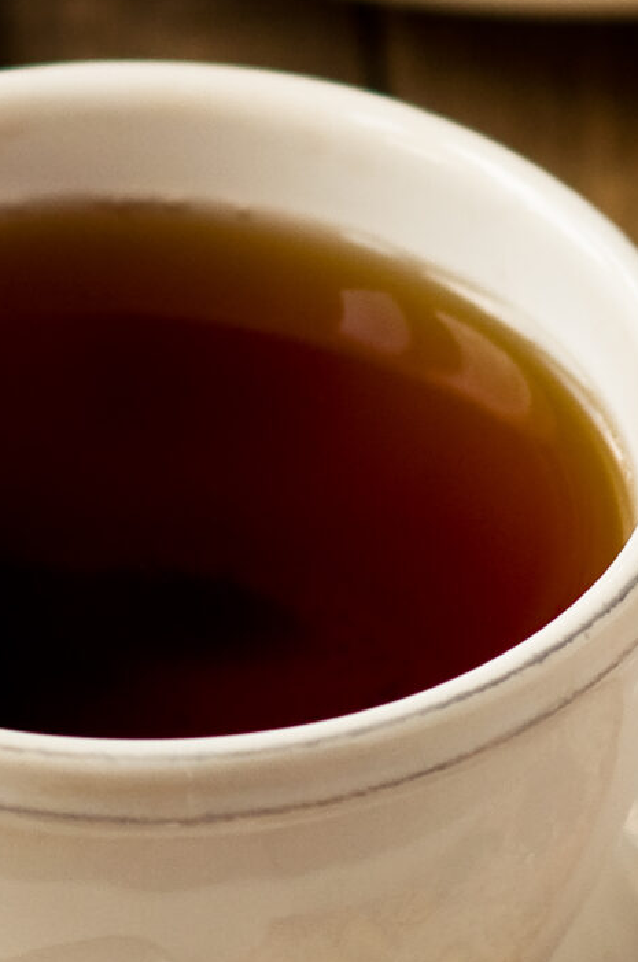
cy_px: 111
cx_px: 33
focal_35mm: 274
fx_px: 7309
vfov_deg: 7.5
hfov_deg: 5.0
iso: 320
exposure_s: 1/250
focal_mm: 50
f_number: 3.2
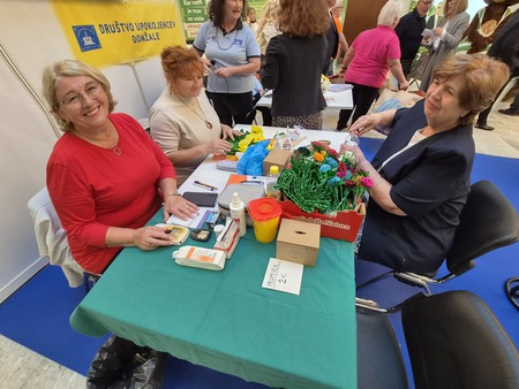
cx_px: 260
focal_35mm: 13
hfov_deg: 106.2
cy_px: 194
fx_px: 195
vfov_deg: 90.0
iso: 320
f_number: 2.2
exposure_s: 1/100
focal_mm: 2.2
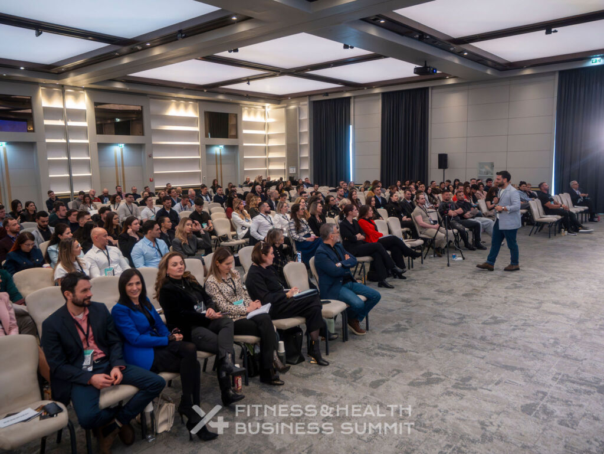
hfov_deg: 63.2
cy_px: 227
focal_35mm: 28
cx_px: 302
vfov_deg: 49.6
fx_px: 491
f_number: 2.8
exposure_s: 1/250
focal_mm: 26
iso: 6400
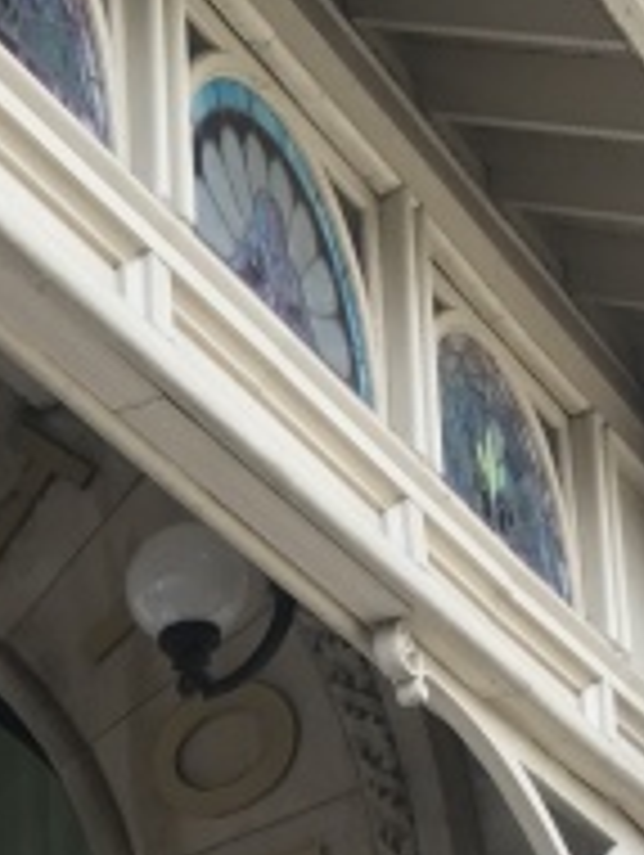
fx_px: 3218
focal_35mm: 130
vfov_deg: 14.1
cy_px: 1294
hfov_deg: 10.9
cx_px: -410
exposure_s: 1/120
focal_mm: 4.15
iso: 32
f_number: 2.2
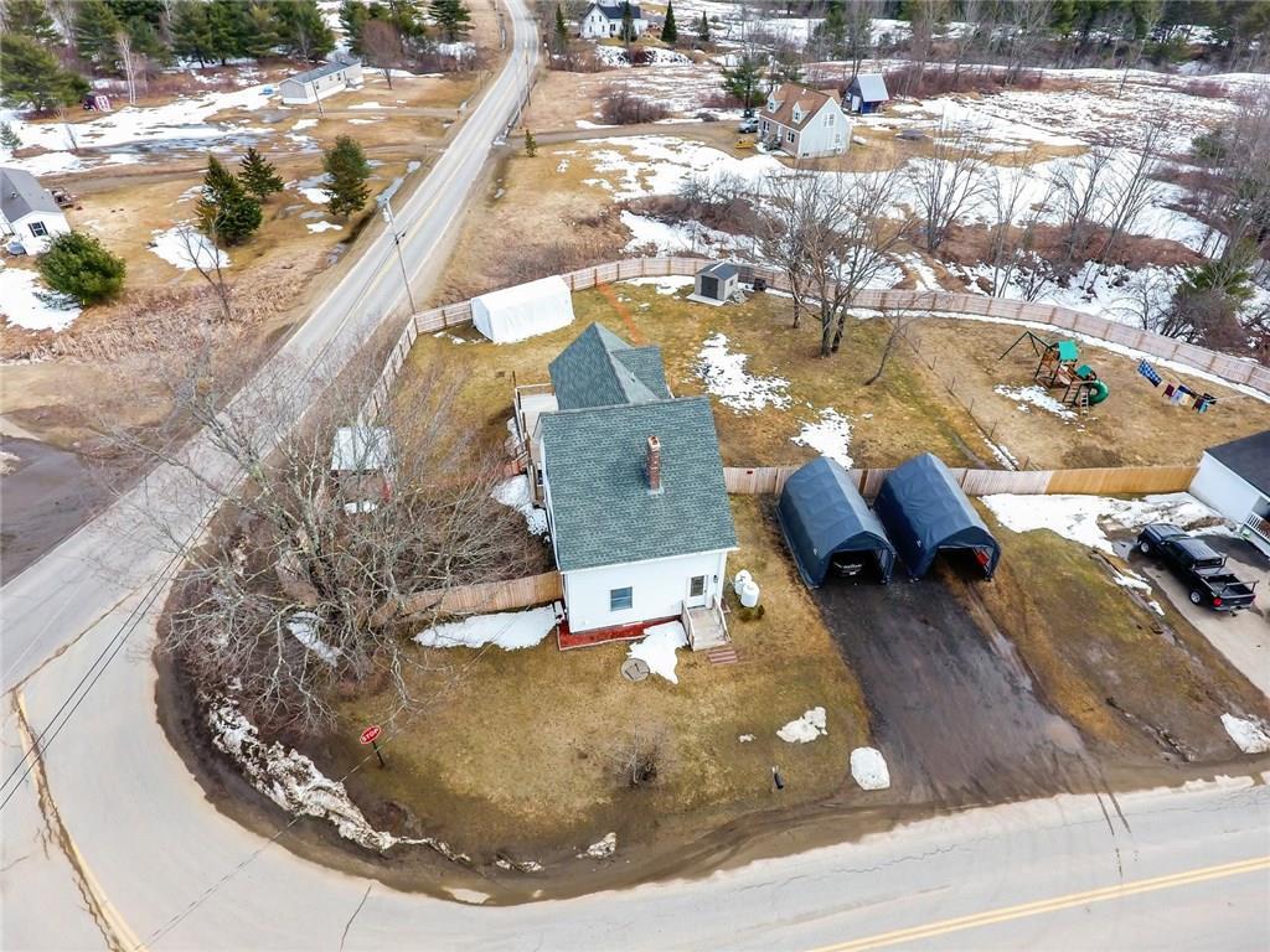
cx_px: 635
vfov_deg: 66.0
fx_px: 734
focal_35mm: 20
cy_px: 476
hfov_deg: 81.7
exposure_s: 1/100
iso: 188
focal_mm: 3.61
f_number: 2.8
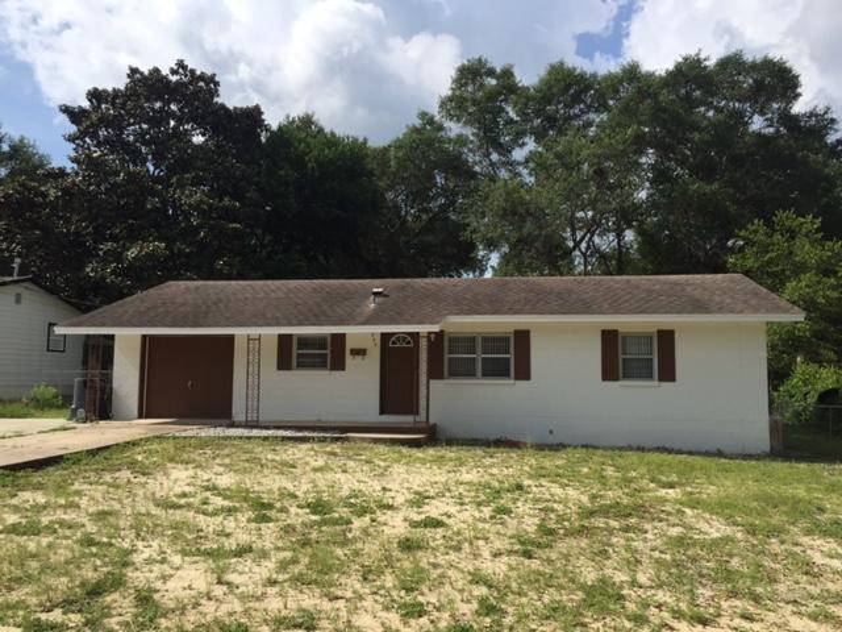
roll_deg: -1.8
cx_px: 421
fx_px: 705
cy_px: 316
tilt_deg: +4.3
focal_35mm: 29
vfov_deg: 48.2
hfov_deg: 61.7
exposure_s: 1/2639
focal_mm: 4.15
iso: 32
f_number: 2.2
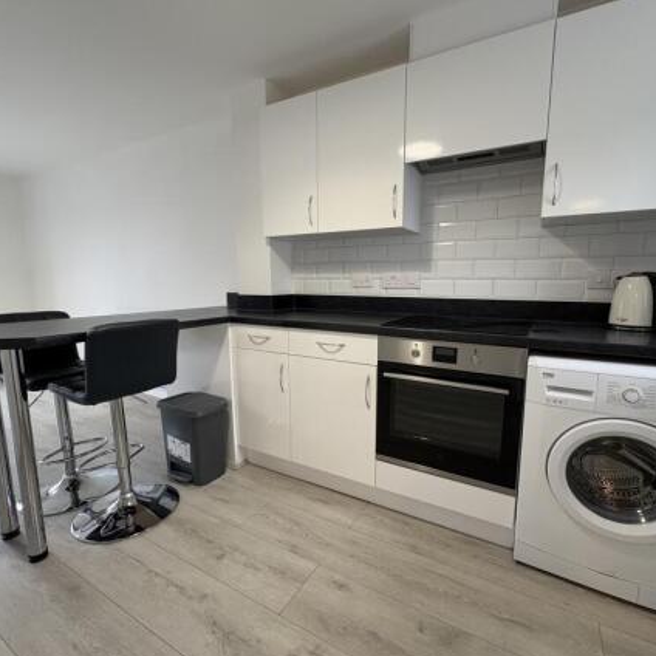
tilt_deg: -9.3
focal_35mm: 17
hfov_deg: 83.9
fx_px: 364
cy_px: 335
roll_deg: -0.3
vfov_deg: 84.0
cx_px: 346
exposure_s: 1/79
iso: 250
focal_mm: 2.22
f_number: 2.2
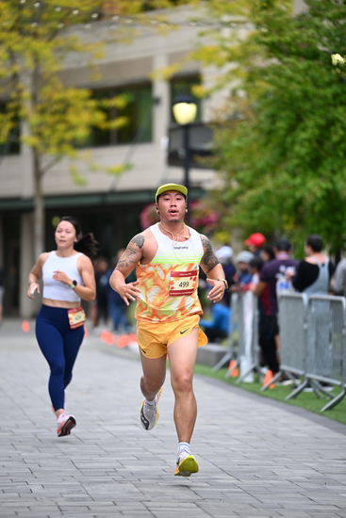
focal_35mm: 200
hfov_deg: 6.9
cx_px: 173
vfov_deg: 10.3
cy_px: 259
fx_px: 2881
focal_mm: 200
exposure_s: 1/2000
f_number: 2.8
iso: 640
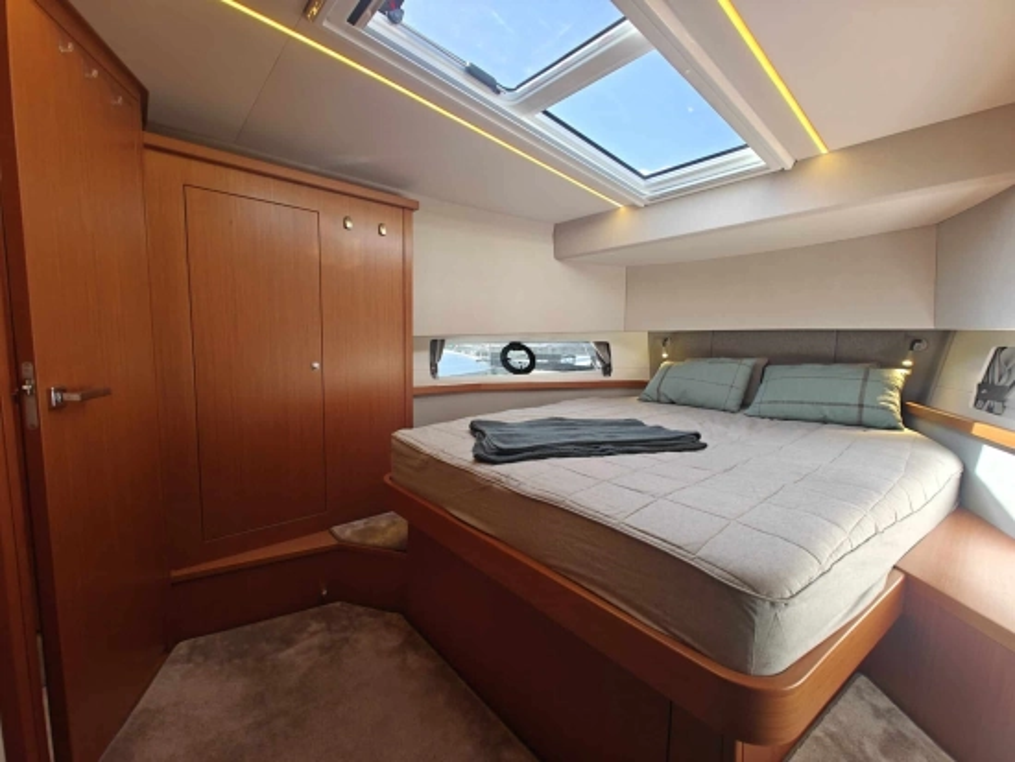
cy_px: 381
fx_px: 411
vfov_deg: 85.7
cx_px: 508
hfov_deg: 102.0
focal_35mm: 14
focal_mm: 2.62
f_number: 2.2
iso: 64
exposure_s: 1/50
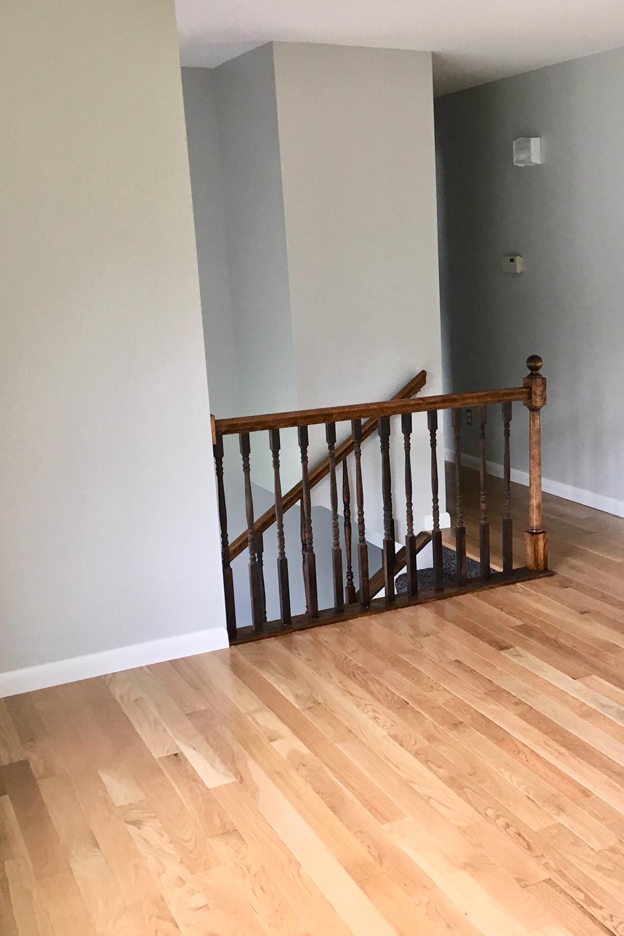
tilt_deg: -13.7
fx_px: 1066
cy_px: 465
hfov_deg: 32.0
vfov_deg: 47.4
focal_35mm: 41
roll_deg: +1.1
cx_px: 471
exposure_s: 1/30
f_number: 2.2
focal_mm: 4.15
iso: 64
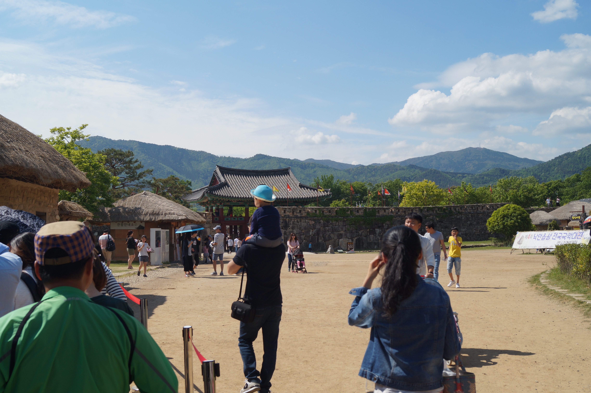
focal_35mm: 39
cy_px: 196
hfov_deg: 49.6
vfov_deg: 34.1
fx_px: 640
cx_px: 296
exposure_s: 1/500
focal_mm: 26
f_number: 8
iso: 100
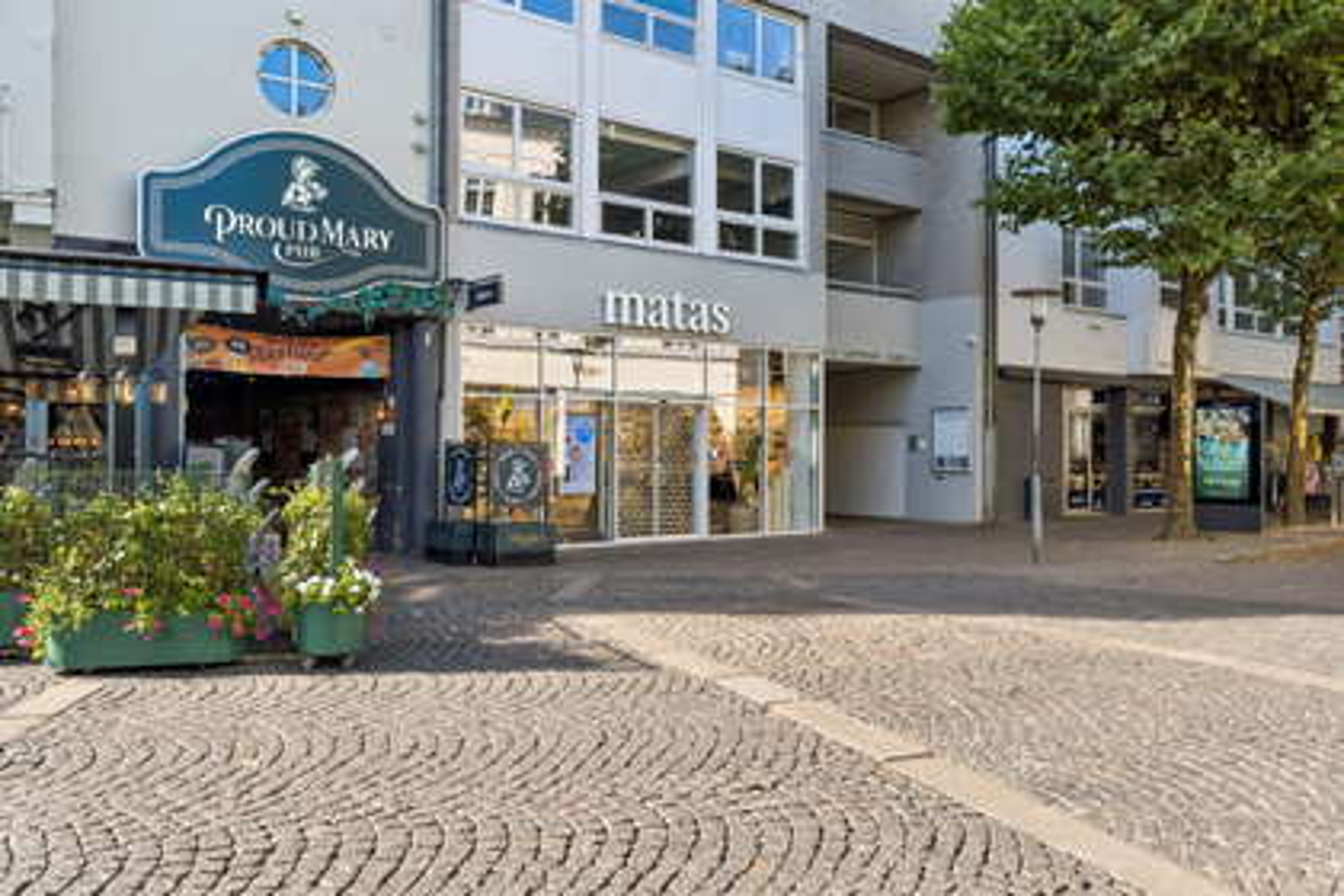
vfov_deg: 44.6
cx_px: 672
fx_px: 1092
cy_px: 448
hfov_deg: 63.2
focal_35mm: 29
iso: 250
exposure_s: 1/320
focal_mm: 19.5
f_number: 8
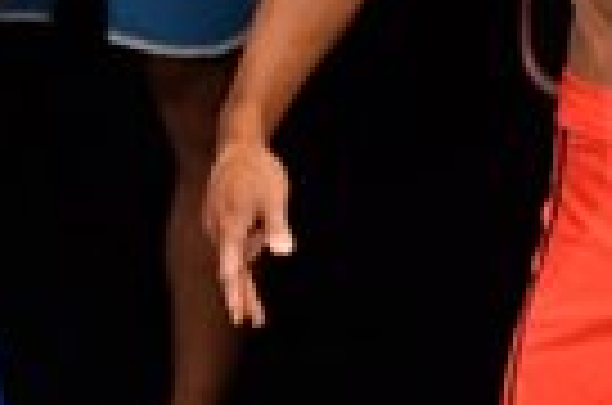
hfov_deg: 1.3
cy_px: 158
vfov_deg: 0.9
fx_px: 26153
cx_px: -142
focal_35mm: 1542
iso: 3200
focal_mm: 180
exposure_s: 1/400
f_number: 5.6
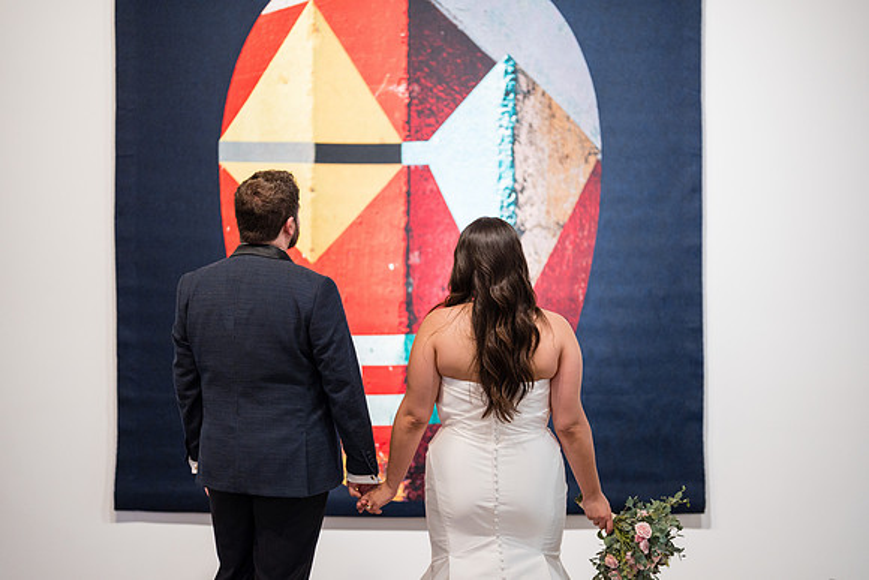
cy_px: 290
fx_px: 1207
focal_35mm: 50
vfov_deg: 27.0
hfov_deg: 39.6
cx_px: 434
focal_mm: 50
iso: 640
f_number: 1.2
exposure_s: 1/200
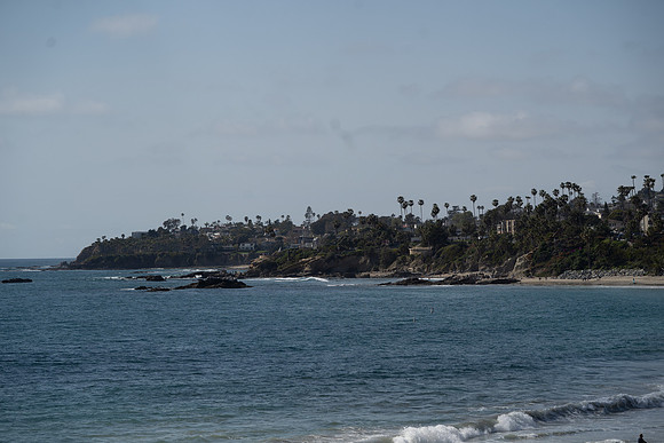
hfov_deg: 16.5
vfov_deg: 11.1
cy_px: 222
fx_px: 2288
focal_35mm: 124
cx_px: 332
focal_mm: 124
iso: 160
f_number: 5.6
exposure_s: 1/2500
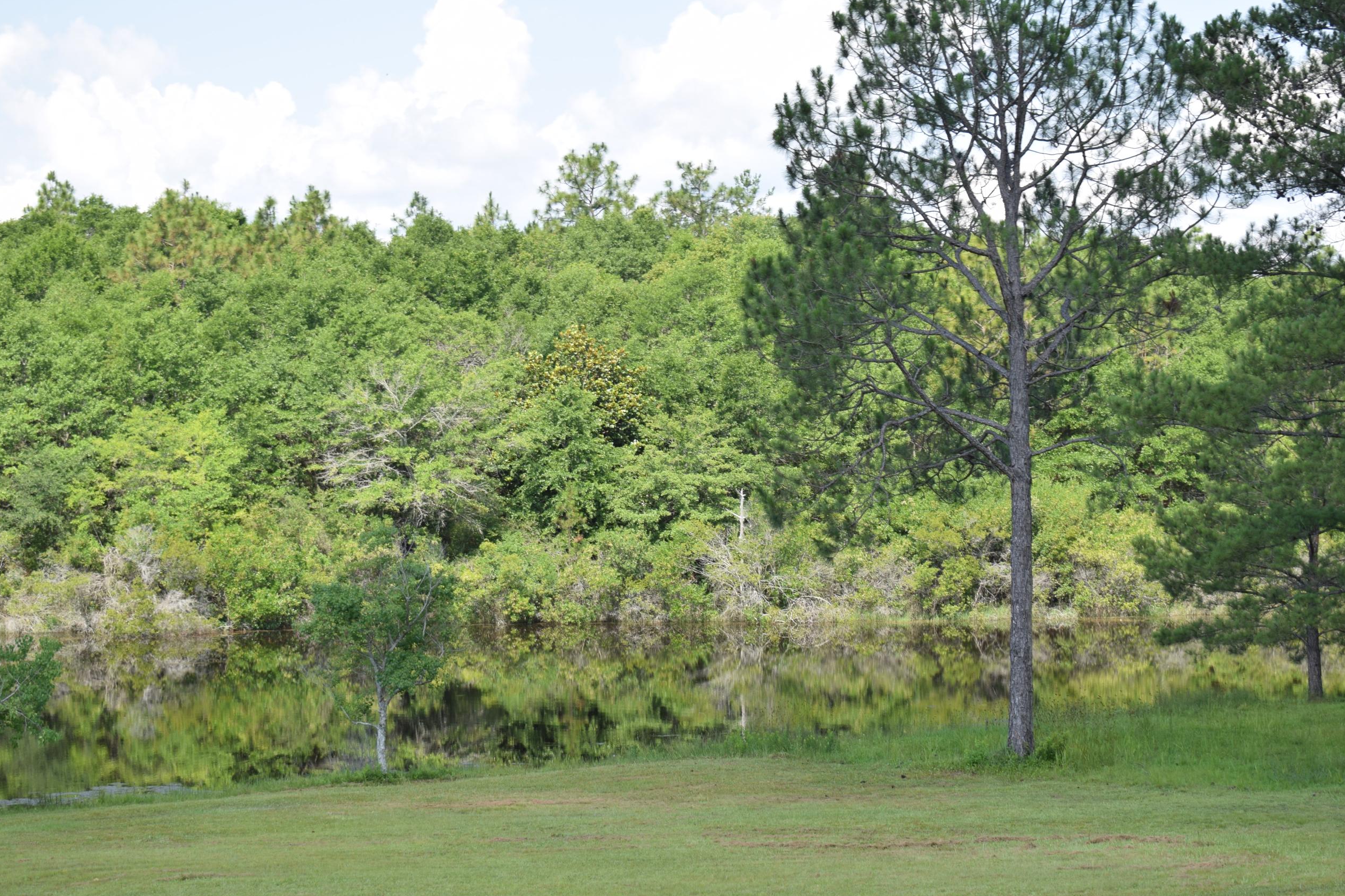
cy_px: 470
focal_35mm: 75
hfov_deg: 27.0
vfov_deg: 18.2
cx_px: 688
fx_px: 2802
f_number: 7.1
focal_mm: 42
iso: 100
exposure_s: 1/200
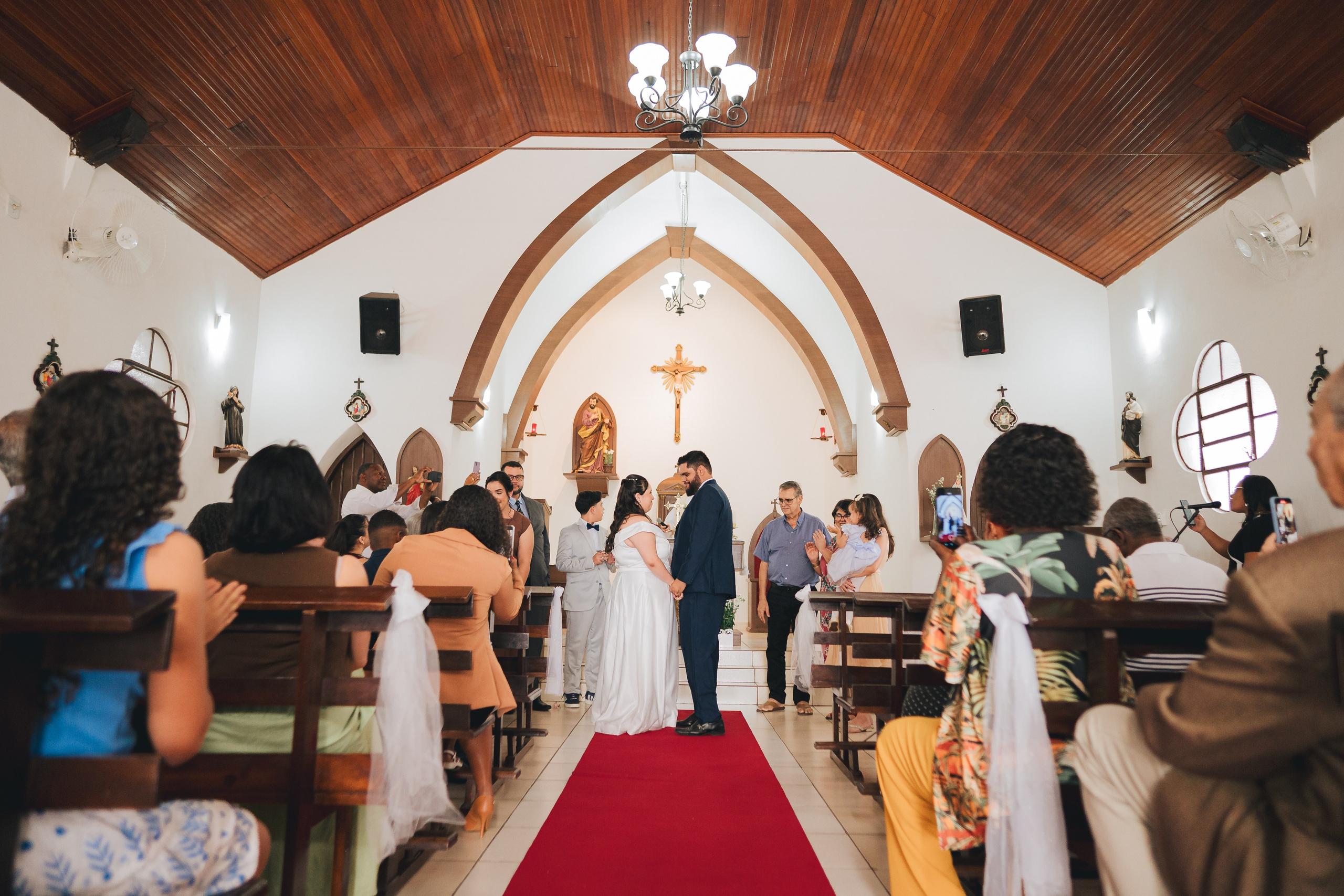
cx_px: 672
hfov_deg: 72.5
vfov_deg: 52.1
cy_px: 448
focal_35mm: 25
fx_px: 916
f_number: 2
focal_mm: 24
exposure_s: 1/400
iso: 2500
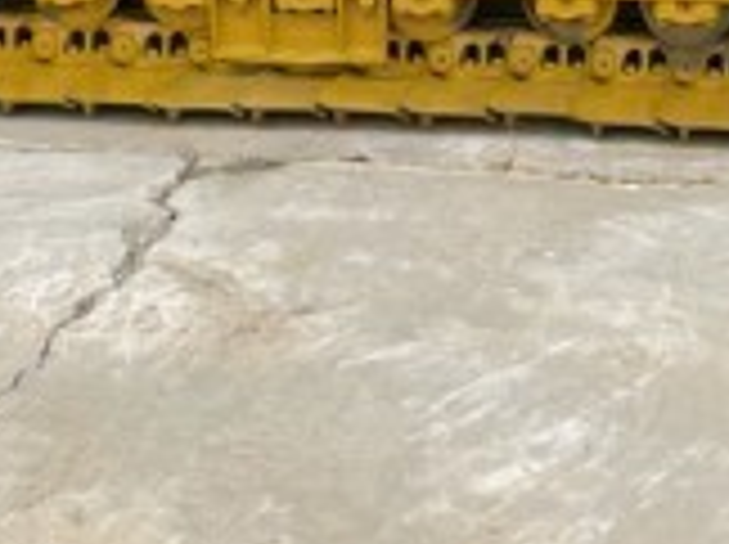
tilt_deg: -4.5
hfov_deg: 19.6
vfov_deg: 13.6
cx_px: 626
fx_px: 2082
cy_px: -391
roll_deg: -0.6
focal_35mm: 99
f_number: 1.6
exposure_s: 1/543
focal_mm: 5.1
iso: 50
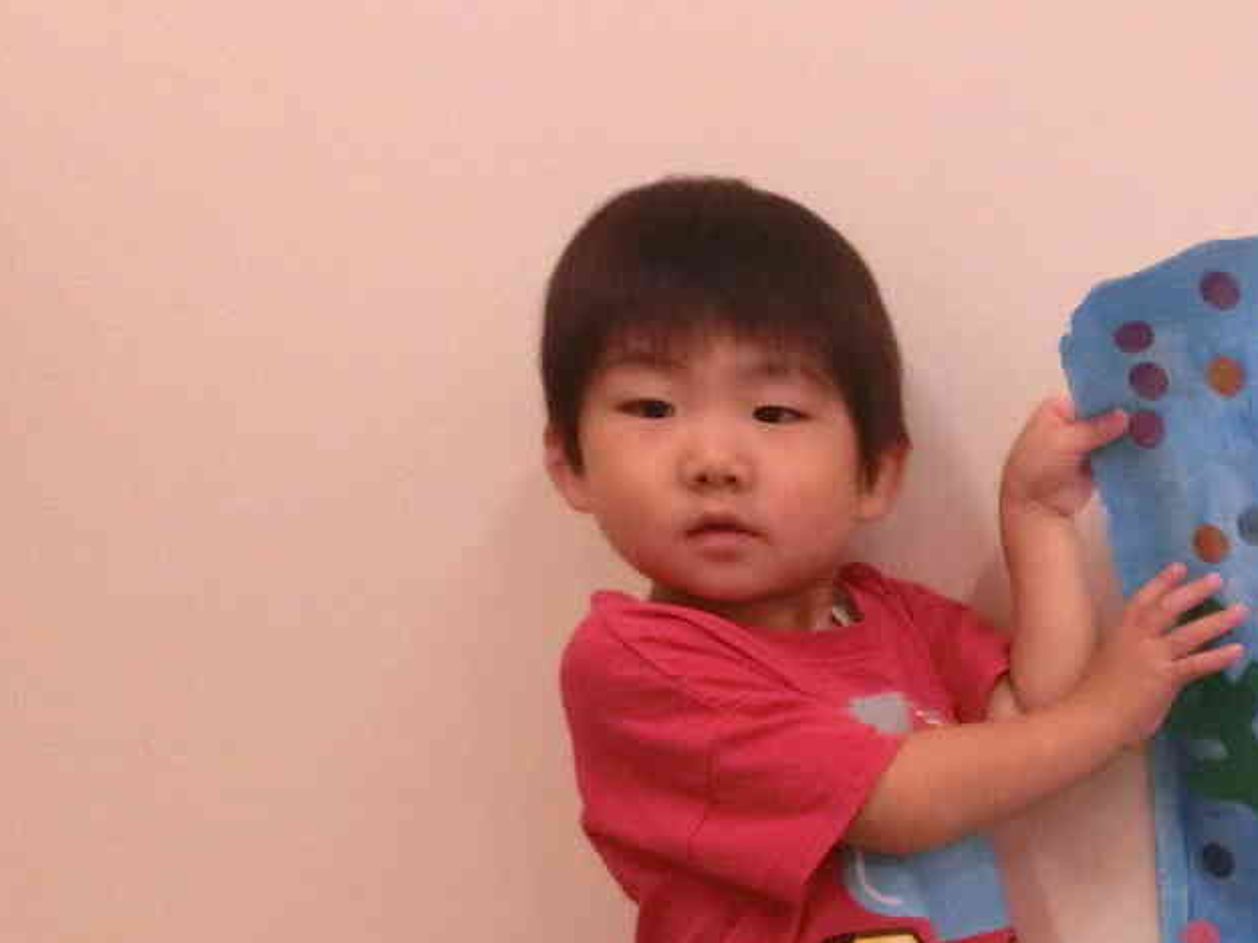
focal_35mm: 82
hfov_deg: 20.1
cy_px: 1239
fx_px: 2980
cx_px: 1962
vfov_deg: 16.9
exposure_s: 1/80
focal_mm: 4.5
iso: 400
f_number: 3.5
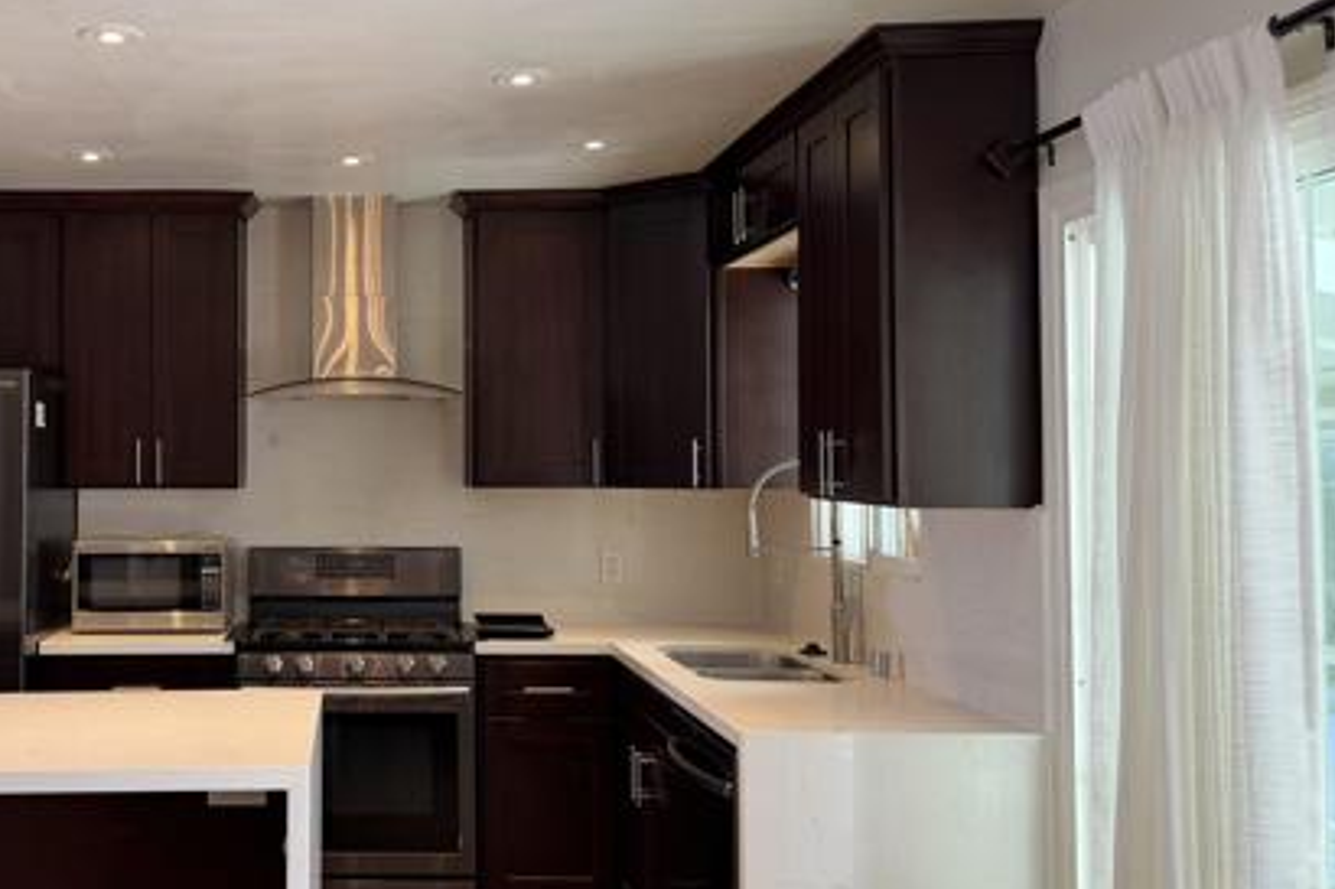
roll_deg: +0.1
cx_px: 332
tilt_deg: +2.2
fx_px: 1446
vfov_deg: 34.2
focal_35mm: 39
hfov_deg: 47.7
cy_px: 401
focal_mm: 6.76
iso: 100
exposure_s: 1/120
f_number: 1.78
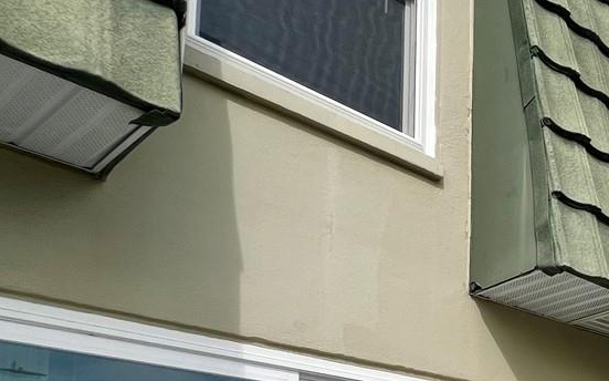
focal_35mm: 40
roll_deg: +2.7
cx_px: 865
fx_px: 664
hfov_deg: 31.4
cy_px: 490
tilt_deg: +5.3
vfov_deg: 27.1
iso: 32
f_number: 1.8
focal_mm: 1.57
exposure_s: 1/2016
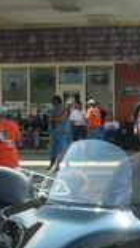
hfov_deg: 11.4
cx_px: 126
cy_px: 215
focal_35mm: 106
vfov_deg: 19.8
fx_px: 698
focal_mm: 6.3
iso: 50
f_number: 3.2
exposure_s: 1/310
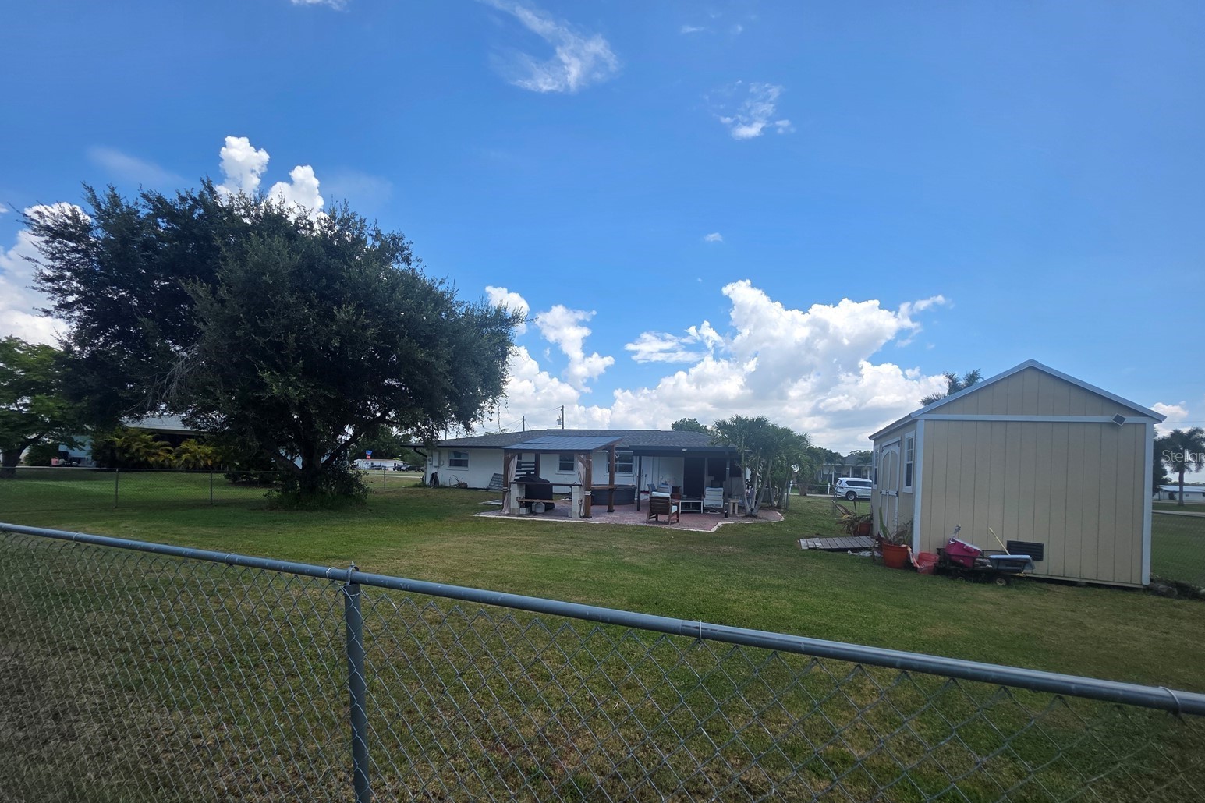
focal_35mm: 14
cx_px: 611
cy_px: 455
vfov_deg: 80.8
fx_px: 469
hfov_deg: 104.2
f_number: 1.9
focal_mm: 2.2
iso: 40
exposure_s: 1/1584
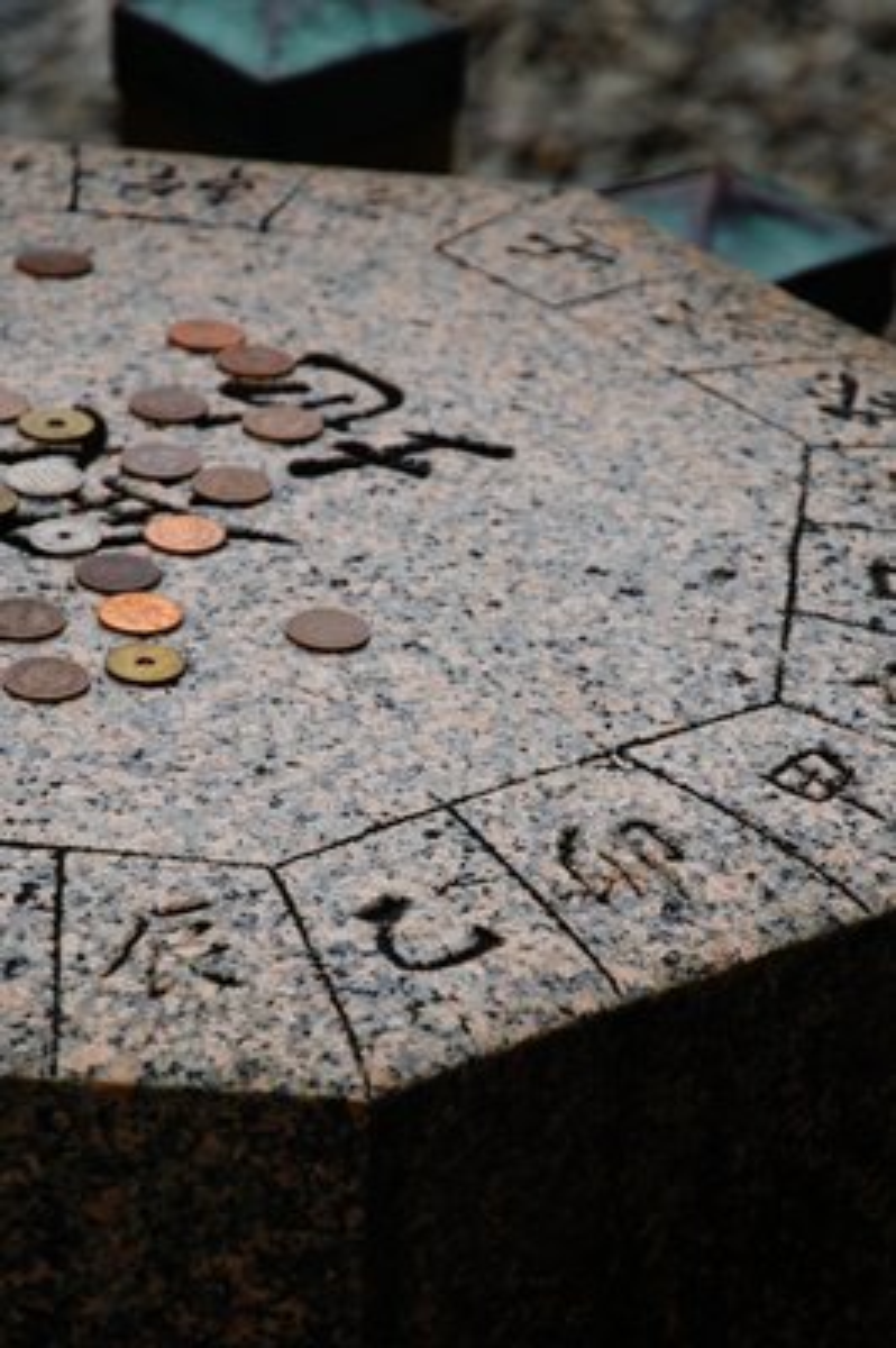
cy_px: 674
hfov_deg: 7.4
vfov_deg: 11.2
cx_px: 448
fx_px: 6899
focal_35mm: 184
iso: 200
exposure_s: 1/320
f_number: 7.1
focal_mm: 123
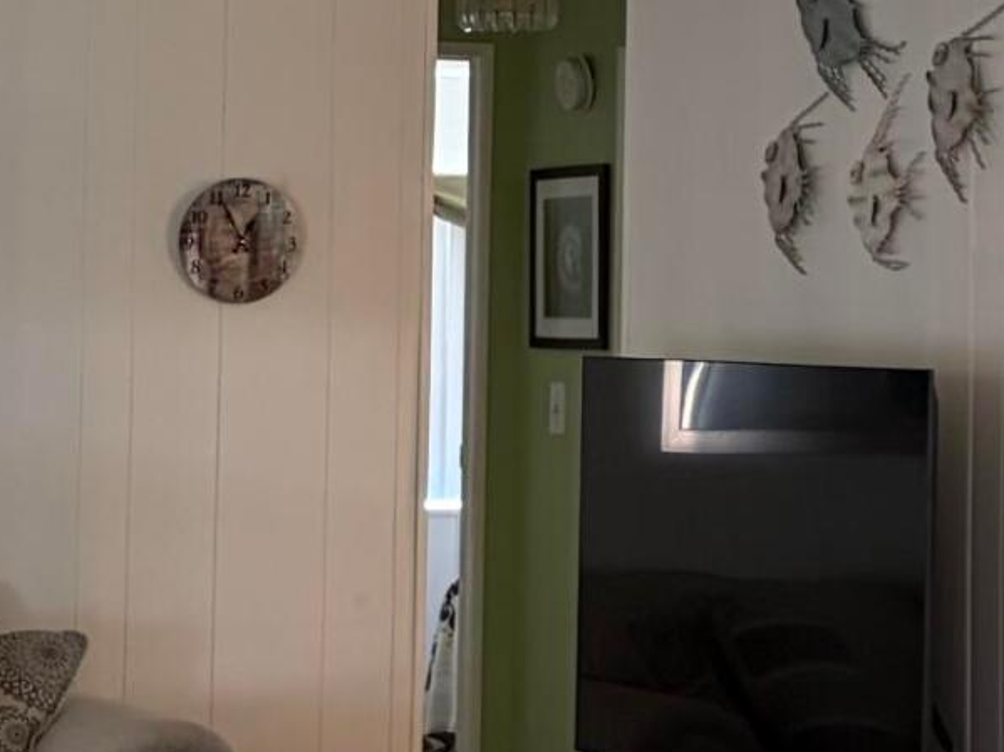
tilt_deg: +2.6
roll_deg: +0.2
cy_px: 280
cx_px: 632
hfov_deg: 15.8
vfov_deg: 11.8
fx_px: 3625
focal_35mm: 125
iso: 250
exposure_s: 1/60
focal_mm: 5.96
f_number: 1.6
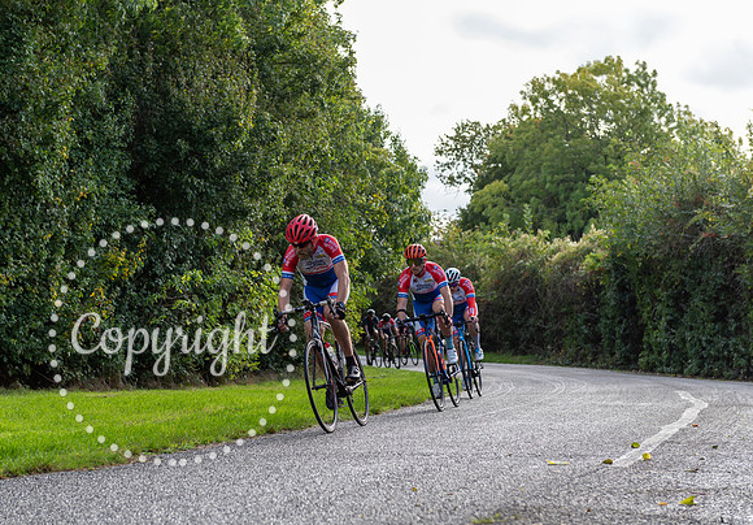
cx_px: 323
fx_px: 1578
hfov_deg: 26.8
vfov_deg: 18.9
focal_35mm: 74
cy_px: 288
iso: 200
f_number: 4
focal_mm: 66
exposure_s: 1/640
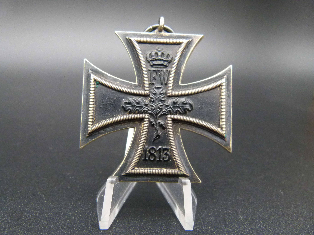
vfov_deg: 54.9
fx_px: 227
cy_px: 118
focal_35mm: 25
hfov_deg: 69.4
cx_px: 157
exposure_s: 1/50
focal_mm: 4.5
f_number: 2.8
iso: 400
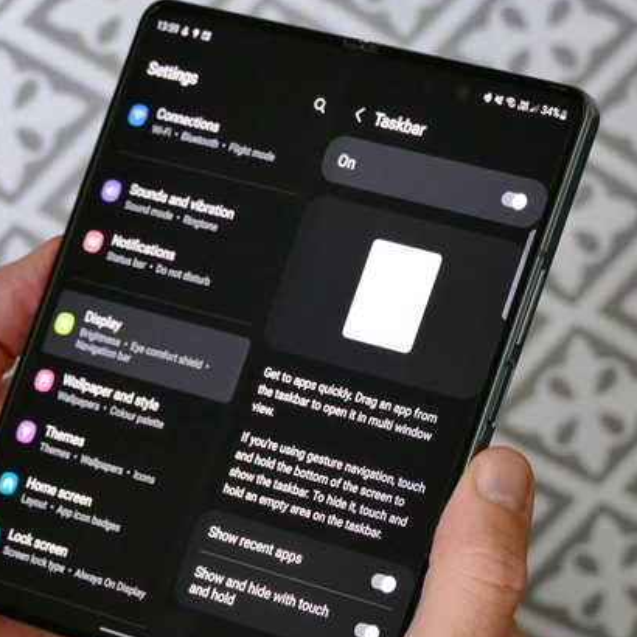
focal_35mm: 215
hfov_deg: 8.1
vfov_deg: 8.1
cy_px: 354
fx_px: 4476
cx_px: 289
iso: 1000
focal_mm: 52.4
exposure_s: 1/80
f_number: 4.5
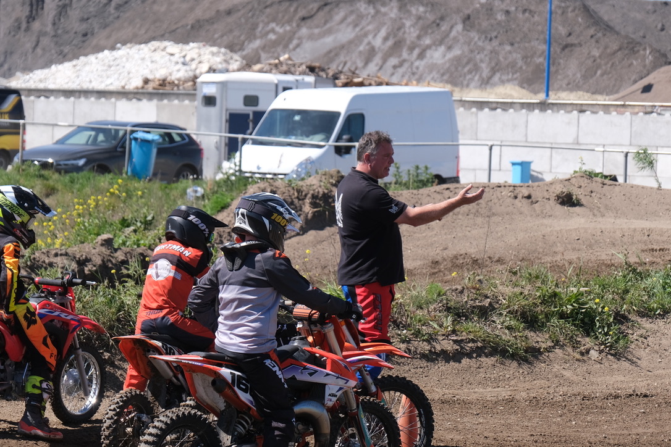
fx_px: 2199
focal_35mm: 118
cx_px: 336
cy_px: 224
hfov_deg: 17.3
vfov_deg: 11.6
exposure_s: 1/1000
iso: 400
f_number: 5.3
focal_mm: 78.7
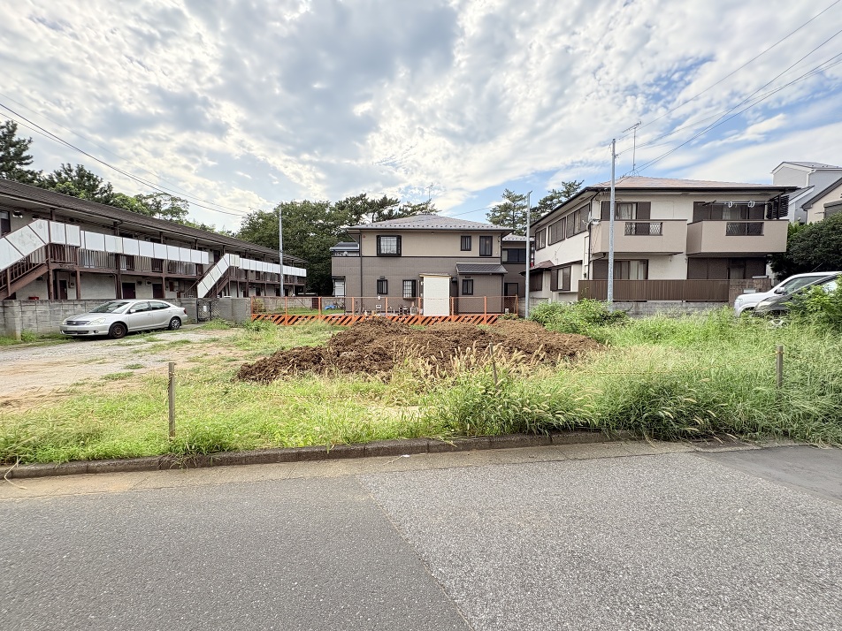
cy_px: 316
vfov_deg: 85.7
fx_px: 341
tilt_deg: -1.8
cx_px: 421
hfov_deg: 102.1
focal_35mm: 14
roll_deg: -0.4
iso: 64
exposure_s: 1/675
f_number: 2.2
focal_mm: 2.22
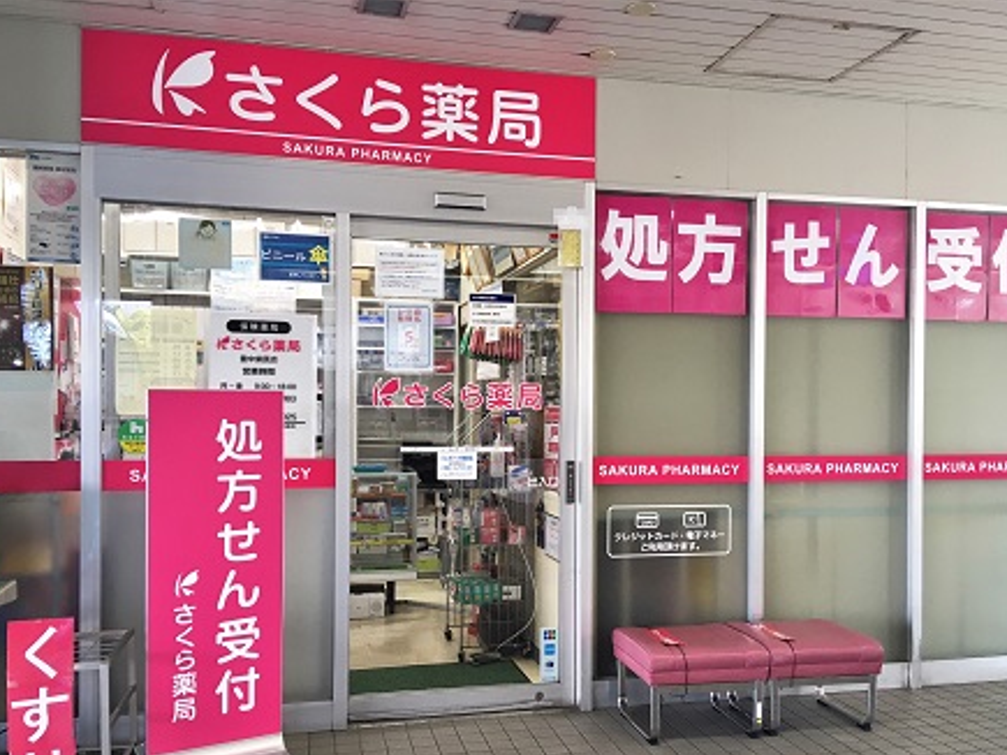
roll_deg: +0.1
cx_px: 525
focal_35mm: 32
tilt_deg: +0.2
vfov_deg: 44.1
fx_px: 931
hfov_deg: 56.8
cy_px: 415
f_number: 2.2
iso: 25
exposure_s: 1/30
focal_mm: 4.15
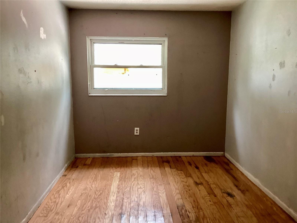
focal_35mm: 31
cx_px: 148
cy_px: 112
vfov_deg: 45.4
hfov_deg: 58.4
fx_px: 266
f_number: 2.4
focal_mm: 3.3
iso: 200
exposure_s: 1/50
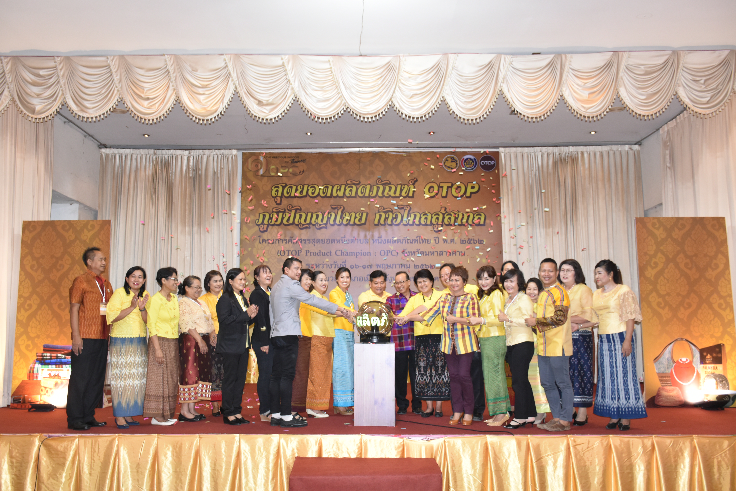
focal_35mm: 30
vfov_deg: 43.6
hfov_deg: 61.9
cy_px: 246
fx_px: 613
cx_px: 368
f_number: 4
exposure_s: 1/60
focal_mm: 20
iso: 800
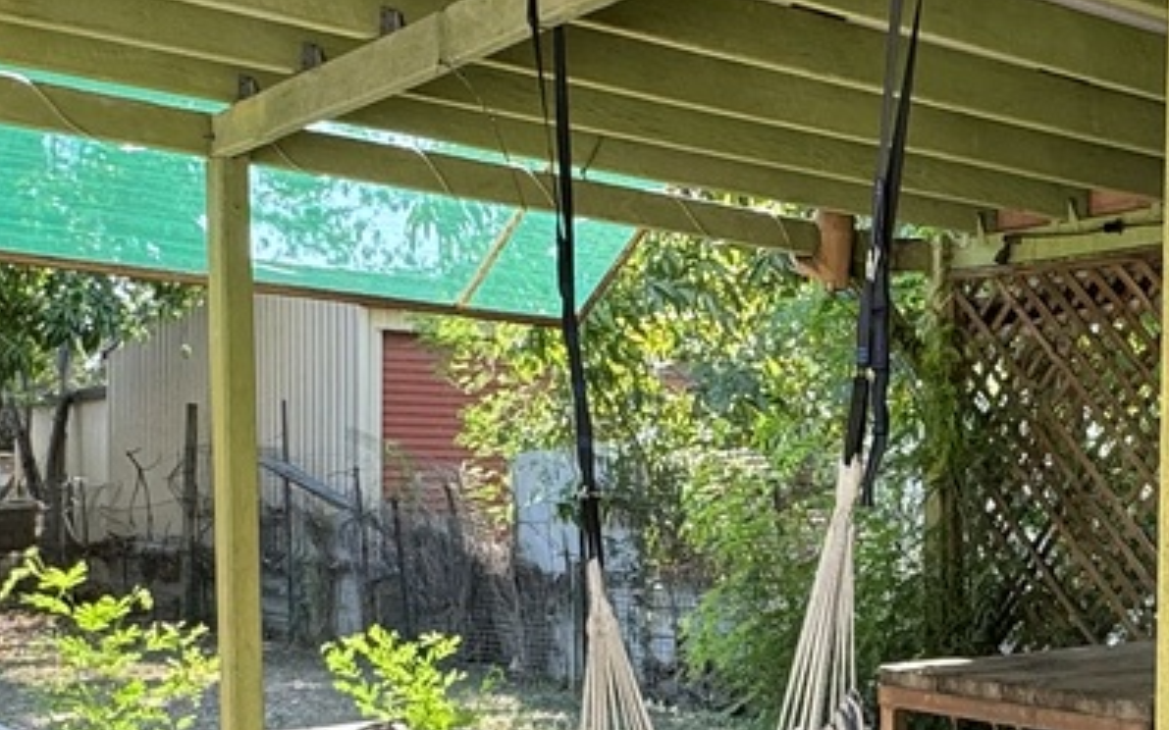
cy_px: 555
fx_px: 1784
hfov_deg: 35.8
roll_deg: -1.8
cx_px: 801
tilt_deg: -2.6
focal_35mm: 56
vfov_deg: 22.9
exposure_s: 1/120
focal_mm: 2.22
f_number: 2.2
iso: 40
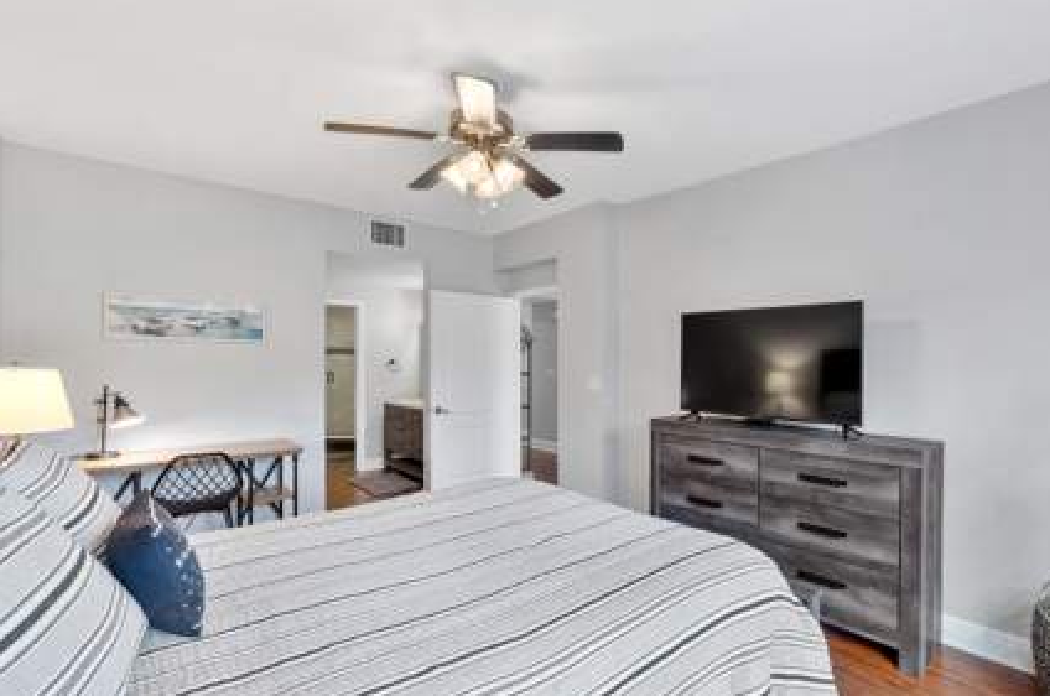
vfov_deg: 70.2
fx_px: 495
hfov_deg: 92.9
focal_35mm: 17
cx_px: 592
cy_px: 368
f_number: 11
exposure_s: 1/2.5
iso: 160
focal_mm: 10
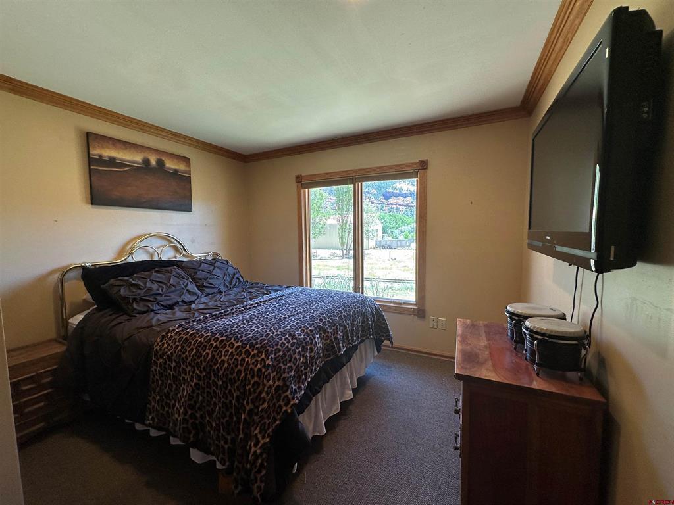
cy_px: 252
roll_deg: +1.0
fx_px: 273
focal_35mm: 14
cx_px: 337
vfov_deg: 85.7
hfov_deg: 102.1
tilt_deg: -4.0
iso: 64
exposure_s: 1/120
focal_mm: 2.22
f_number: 2.2
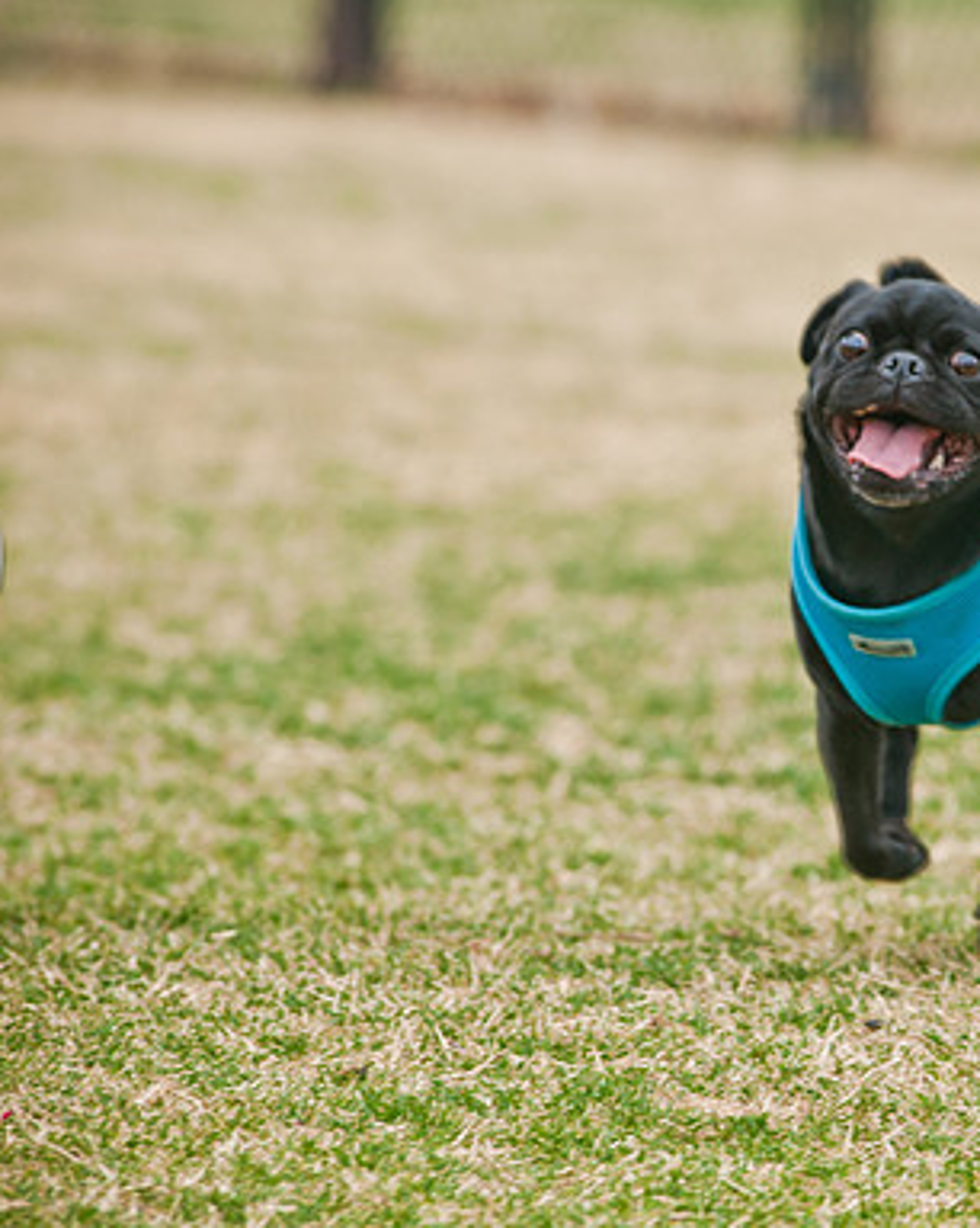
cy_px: 614
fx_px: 15457
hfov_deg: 3.6
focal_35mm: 426
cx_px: 906
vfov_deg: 4.5
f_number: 5
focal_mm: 200
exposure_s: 1/250
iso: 200
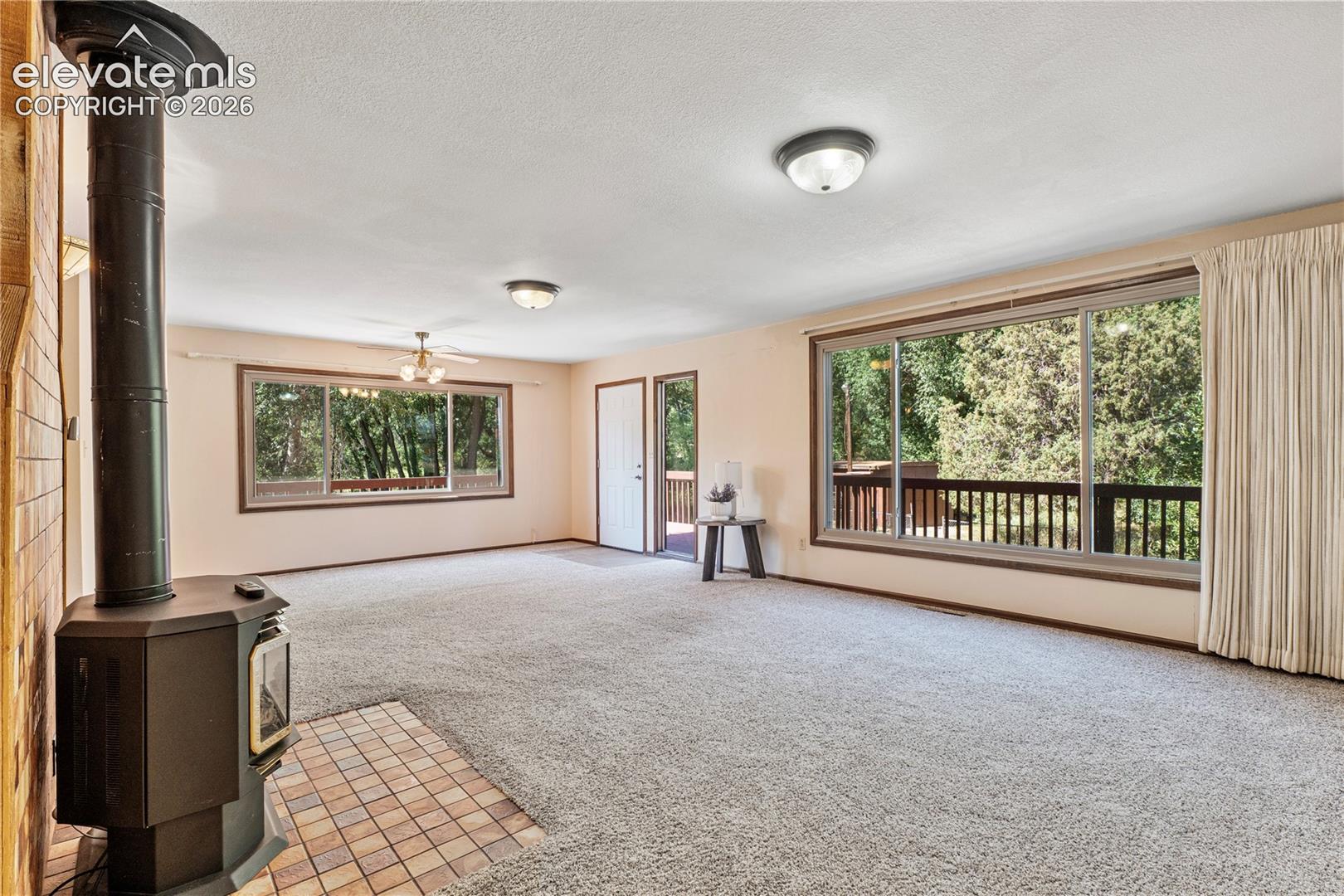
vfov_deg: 72.1
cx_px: 672
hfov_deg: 95.0
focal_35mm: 16
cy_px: 448
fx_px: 616
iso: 250
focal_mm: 11
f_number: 8
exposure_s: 1/4
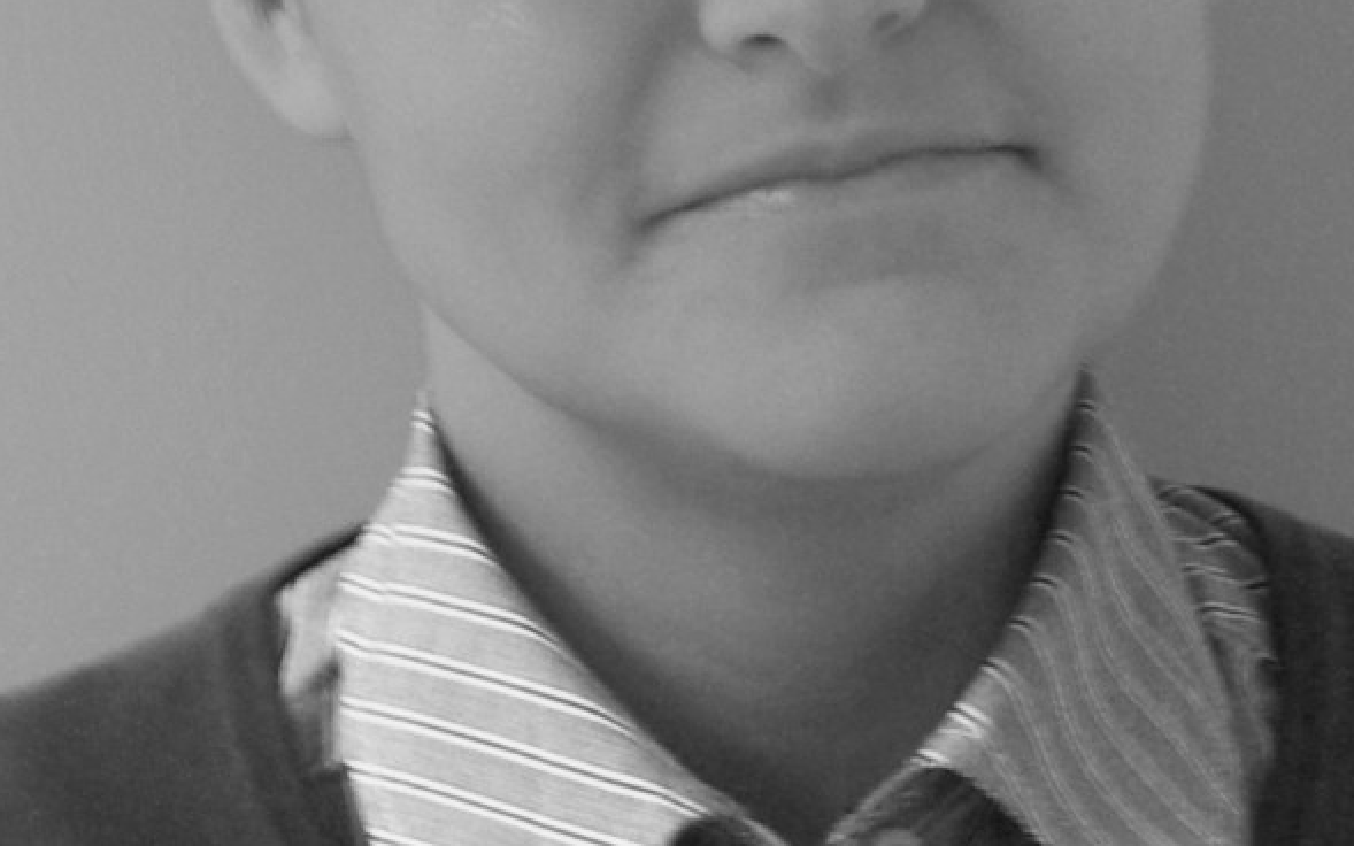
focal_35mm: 142
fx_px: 5239
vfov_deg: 9.2
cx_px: 966
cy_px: 78
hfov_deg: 14.7
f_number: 4.5
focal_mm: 38
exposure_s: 1/3.33
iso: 200
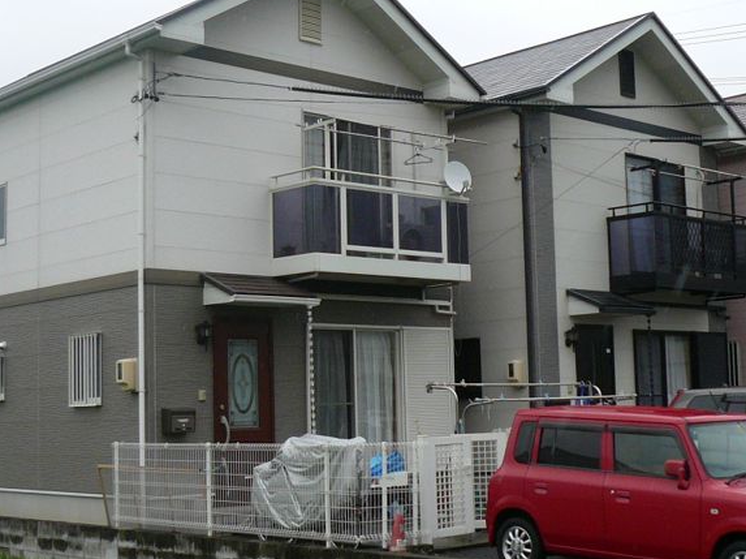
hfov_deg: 33.7
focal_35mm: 57
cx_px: 435
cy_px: 281
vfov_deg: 25.6
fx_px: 1228
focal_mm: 4.6
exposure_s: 1/640
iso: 100
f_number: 2.8
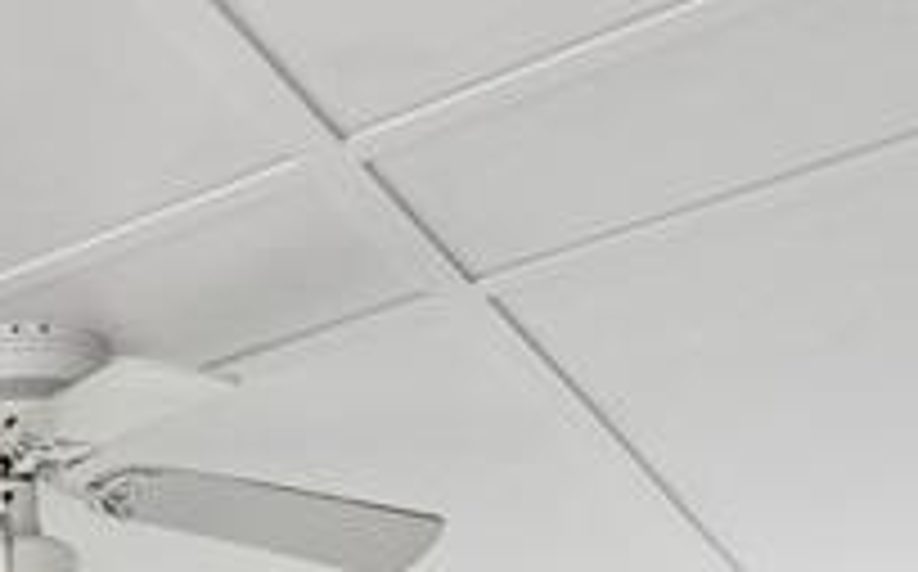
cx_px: -594
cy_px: 1315
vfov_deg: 12.8
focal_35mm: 82
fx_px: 2049
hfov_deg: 20.3
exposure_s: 1/100
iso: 320
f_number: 8
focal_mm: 16
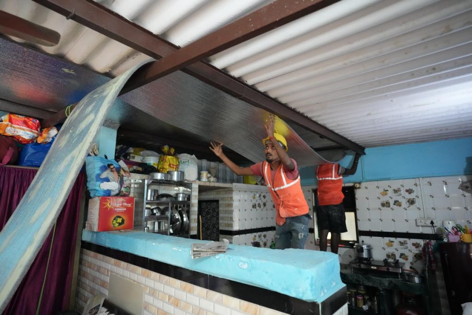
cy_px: 158
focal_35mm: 20
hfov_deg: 84.0
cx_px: 236
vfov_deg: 61.9
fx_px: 262
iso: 8000
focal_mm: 20
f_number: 2.8
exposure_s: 1/200
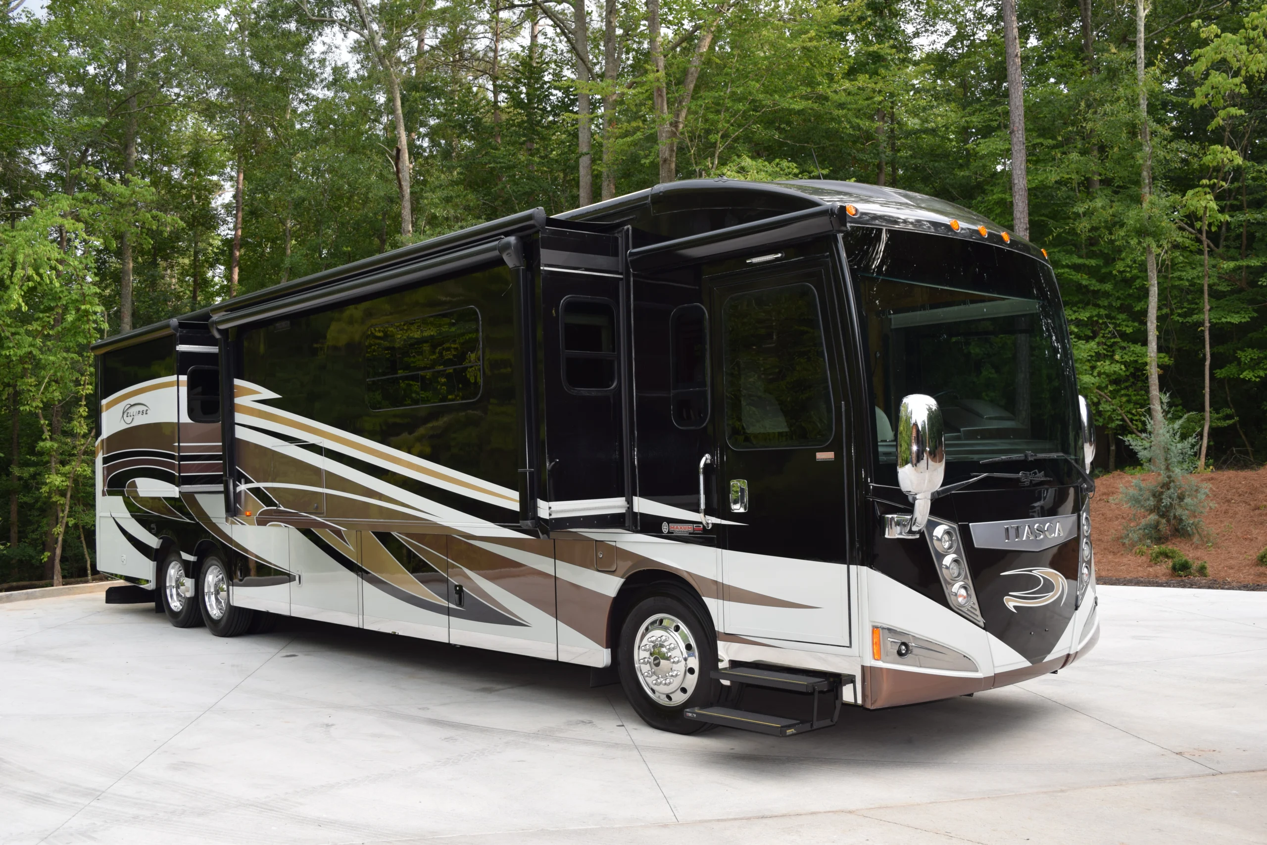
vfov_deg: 40.0
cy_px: 422
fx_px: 1161
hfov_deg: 57.2
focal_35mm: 33
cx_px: 634
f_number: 5.6
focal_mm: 22
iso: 160
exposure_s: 1/125
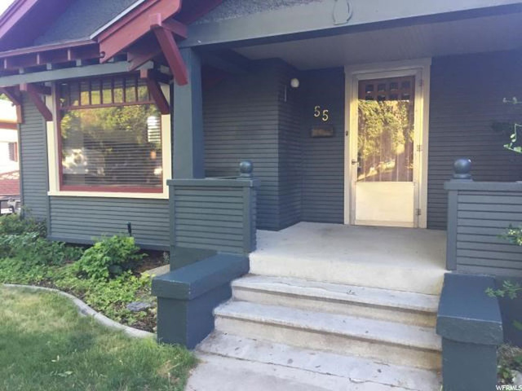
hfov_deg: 61.7
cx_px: 261
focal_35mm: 29
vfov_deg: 48.2
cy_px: 196
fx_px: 437
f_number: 2.2
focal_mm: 4.15
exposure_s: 1/30
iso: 32
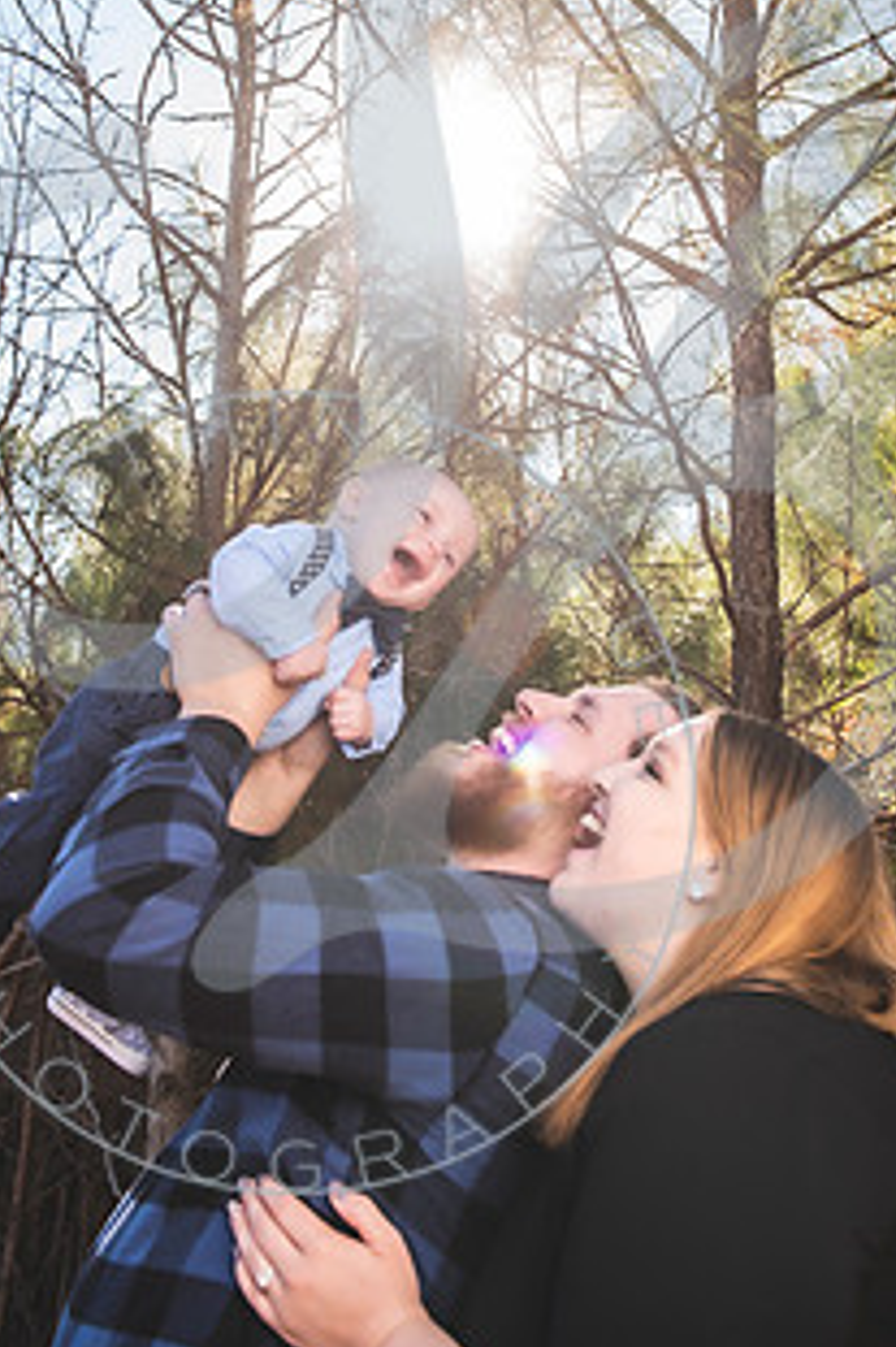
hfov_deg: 31.8
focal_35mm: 42
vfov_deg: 45.8
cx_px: 489
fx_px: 1570
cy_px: 463
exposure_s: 1/250
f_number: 4
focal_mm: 29
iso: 100
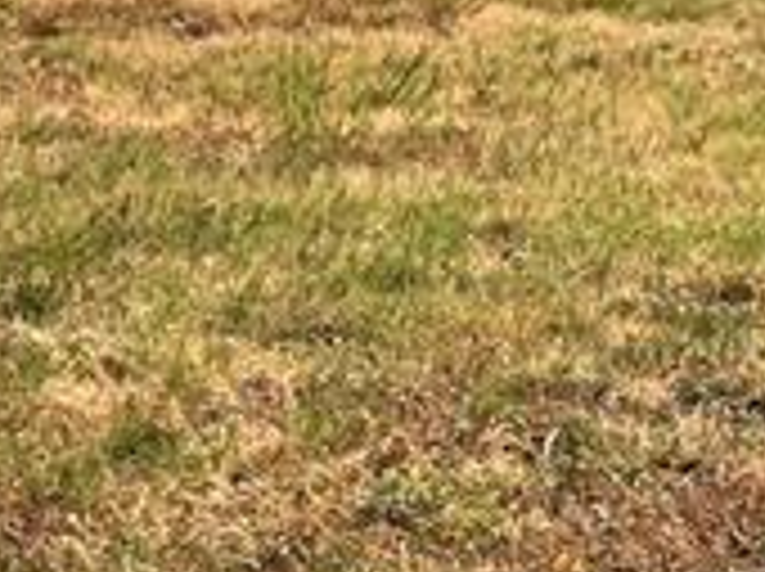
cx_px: 1822
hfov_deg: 10.8
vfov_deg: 9.4
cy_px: 414
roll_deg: +1.2
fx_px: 3465
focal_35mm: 157
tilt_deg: -7.8
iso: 50
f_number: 1.6
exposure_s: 1/6173
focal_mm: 5.1
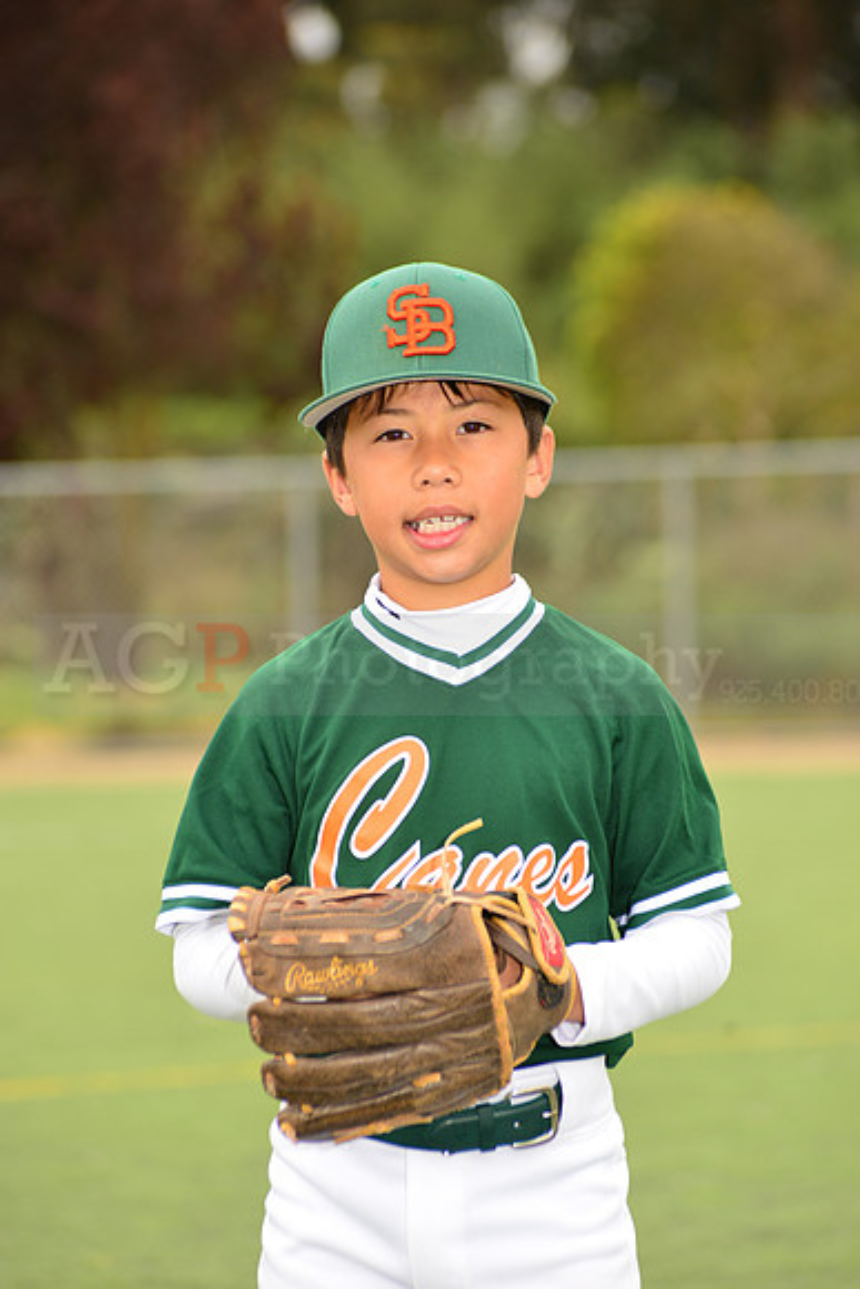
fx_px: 6625
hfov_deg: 7.4
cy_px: 644
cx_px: 430
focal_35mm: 185
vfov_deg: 11.1
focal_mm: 185
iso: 200
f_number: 6.3
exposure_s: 1/250
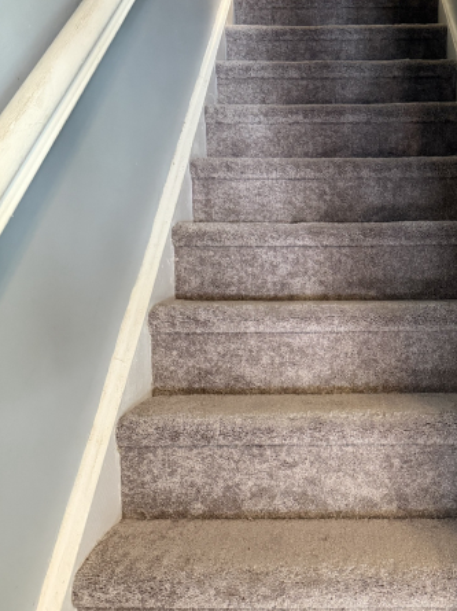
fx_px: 635
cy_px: 327
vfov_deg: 51.3
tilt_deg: -5.3
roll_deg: +0.6
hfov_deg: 38.7
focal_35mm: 36
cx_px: 336
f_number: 1.78
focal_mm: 6.76
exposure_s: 1/60
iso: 800
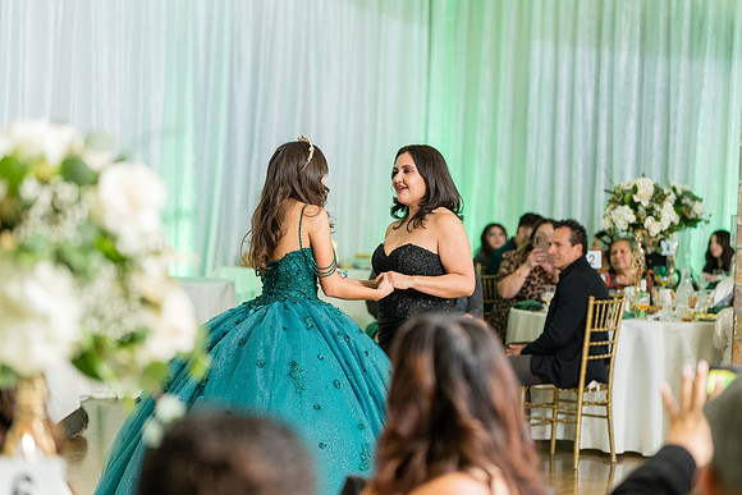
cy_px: 248
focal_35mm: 91
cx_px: 371
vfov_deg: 15.0
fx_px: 1876
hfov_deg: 22.4
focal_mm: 91
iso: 1600
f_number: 2.8
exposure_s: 1/250
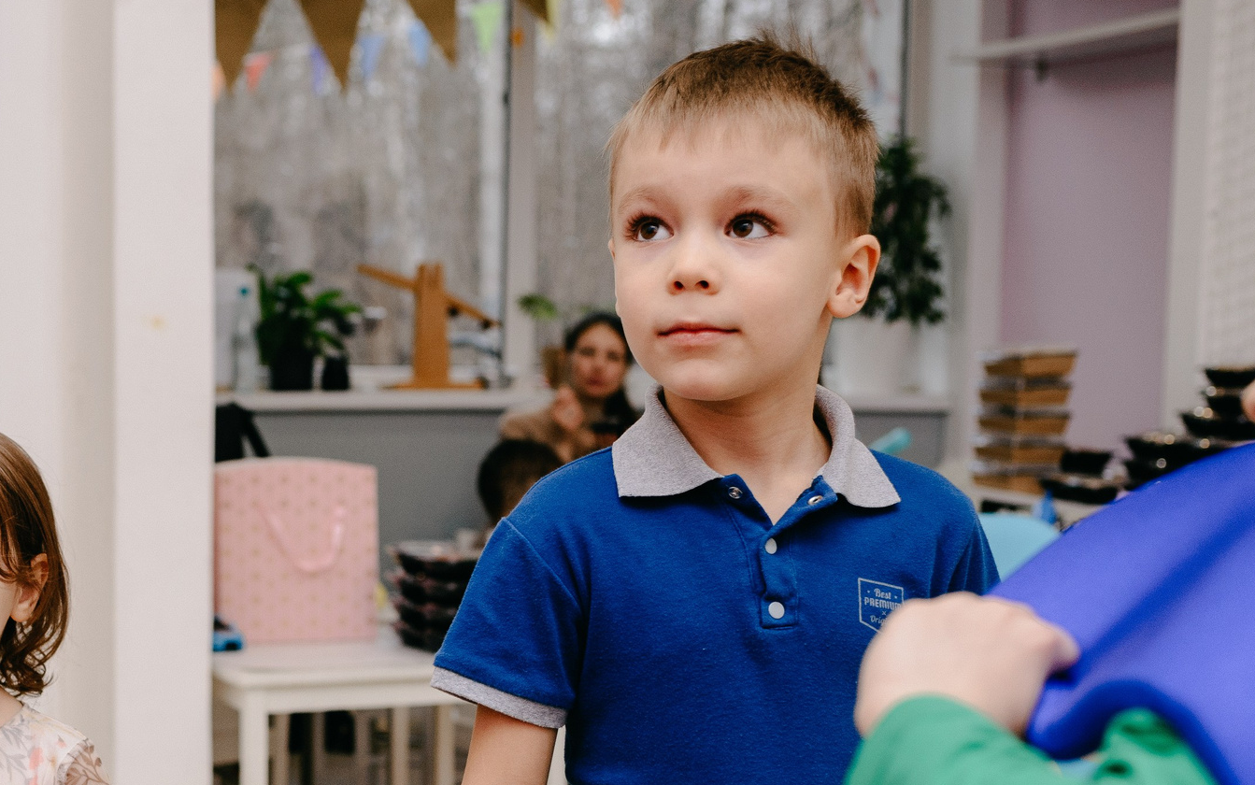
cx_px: 169
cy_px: 646
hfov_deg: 29.2
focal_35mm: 68
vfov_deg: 18.9
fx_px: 2326
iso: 400
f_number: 3.2
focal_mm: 35
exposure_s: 1/160
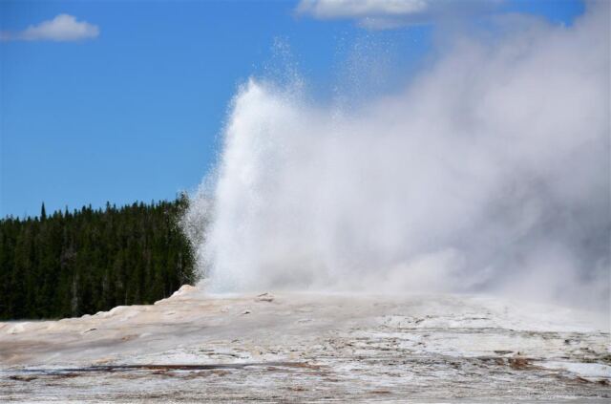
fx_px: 2844
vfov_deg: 8.1
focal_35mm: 168
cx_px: 306
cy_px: 202
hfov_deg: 12.3
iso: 200
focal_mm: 112
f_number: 9
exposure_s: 1/1250
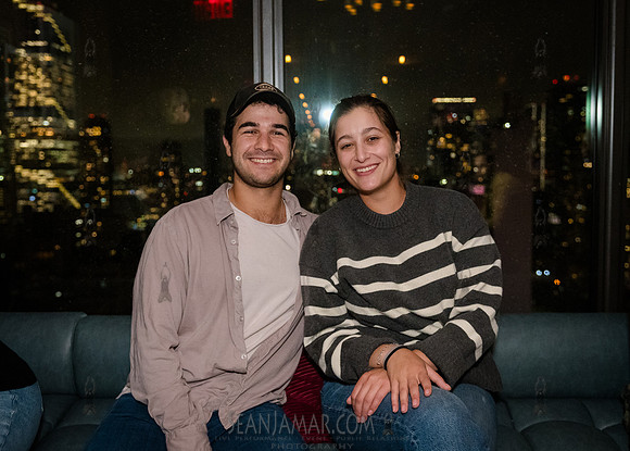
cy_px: 216
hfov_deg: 50.4
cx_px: 318
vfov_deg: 37.2
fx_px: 669
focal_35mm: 37
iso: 12800
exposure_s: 1/320
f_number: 3.5
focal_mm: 32
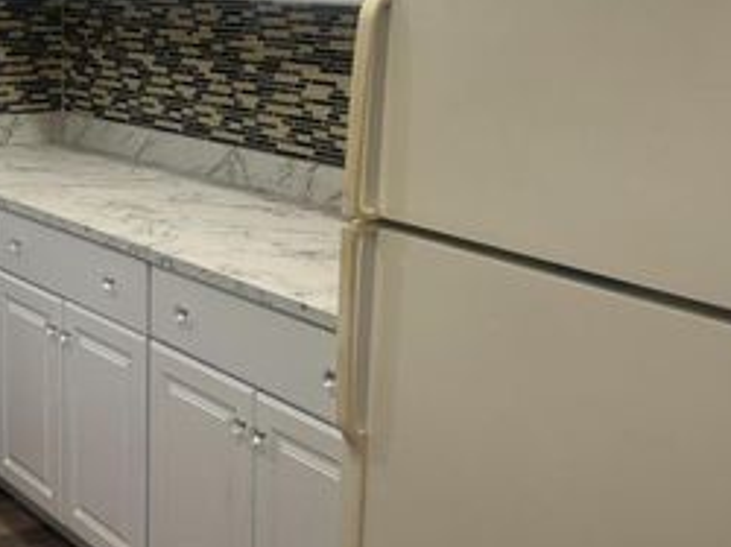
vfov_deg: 25.2
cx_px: 181
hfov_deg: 33.1
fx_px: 1203
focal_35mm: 57
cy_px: 121
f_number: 1.78
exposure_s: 1/120
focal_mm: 6.76
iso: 80
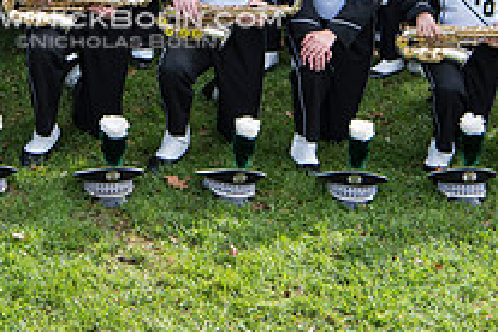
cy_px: -96
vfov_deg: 10.0
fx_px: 1854
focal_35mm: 134
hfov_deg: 15.2
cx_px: 130
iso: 500
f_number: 8
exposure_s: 1/400
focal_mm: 45
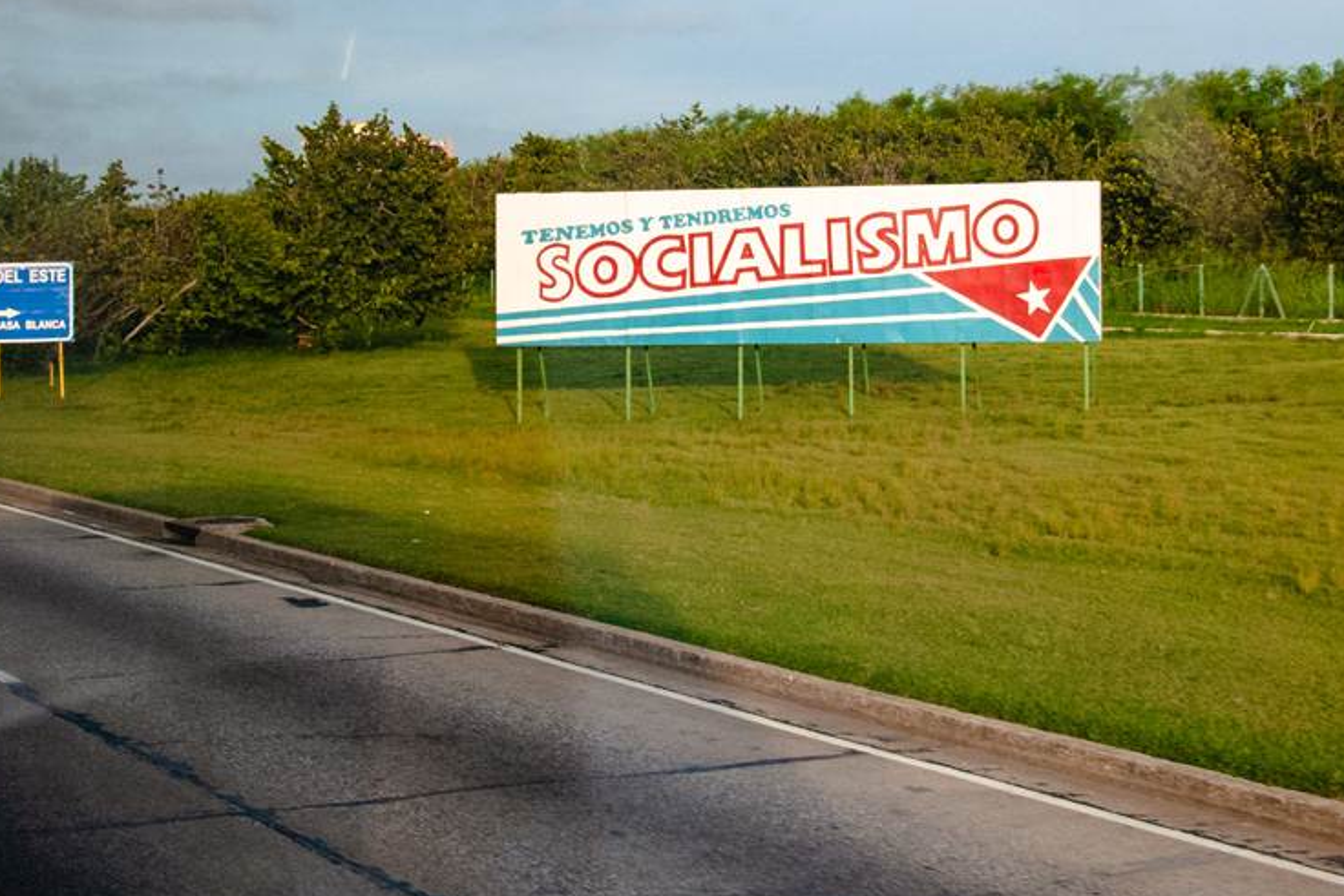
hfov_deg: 37.4
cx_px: 772
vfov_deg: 25.5
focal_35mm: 53
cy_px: 386
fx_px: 1979
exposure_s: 1/640
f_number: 4.5
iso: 800
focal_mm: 26
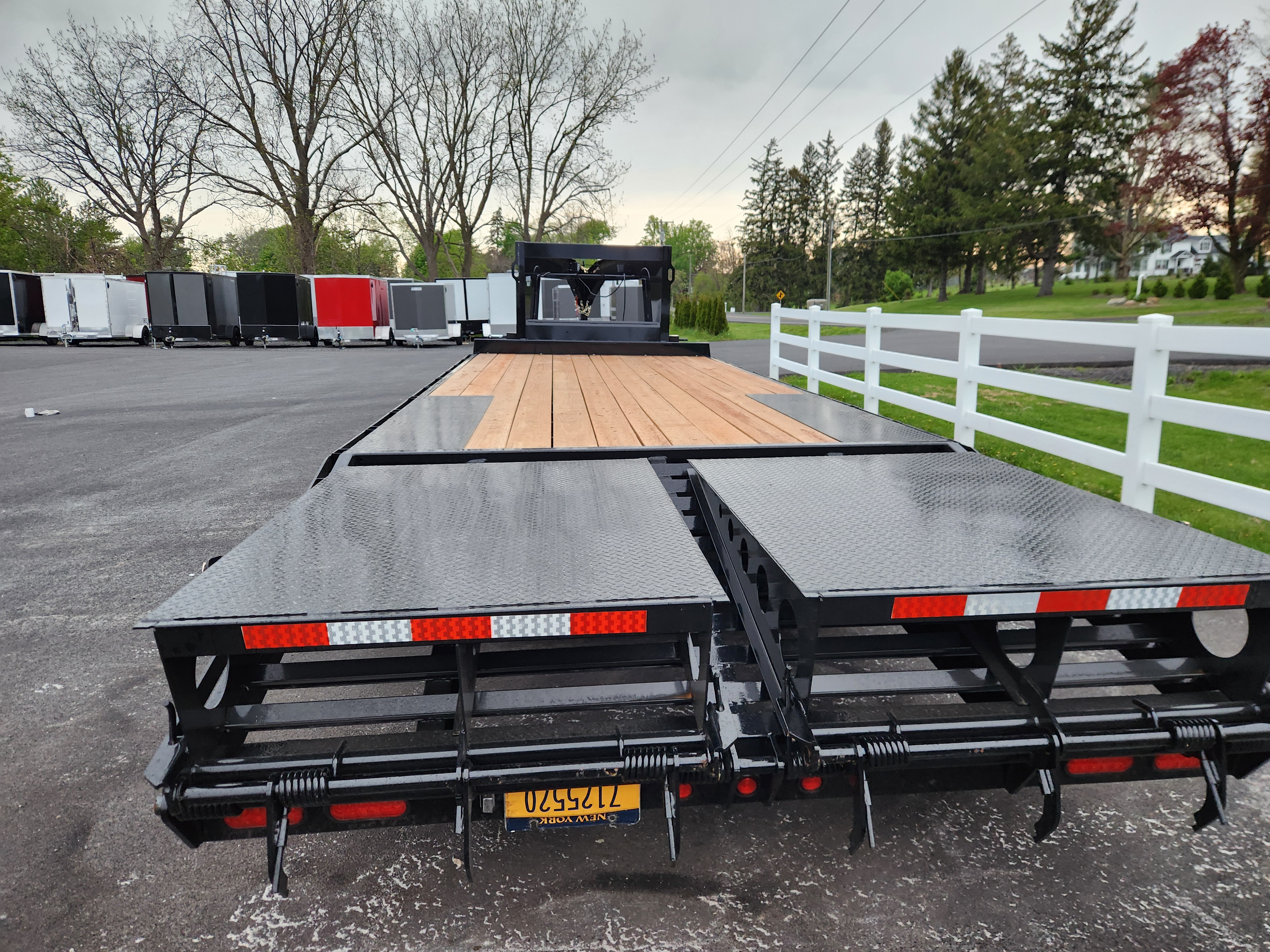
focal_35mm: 23
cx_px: 635
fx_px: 844
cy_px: 476
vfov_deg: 58.9
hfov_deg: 73.9
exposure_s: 1/180
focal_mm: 5.4
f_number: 1.8
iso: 200
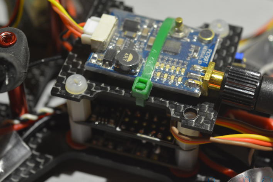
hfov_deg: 20.0
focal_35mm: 102
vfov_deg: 13.4
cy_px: 79
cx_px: 162
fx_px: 774
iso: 800
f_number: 5.3
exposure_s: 1/40
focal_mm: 48
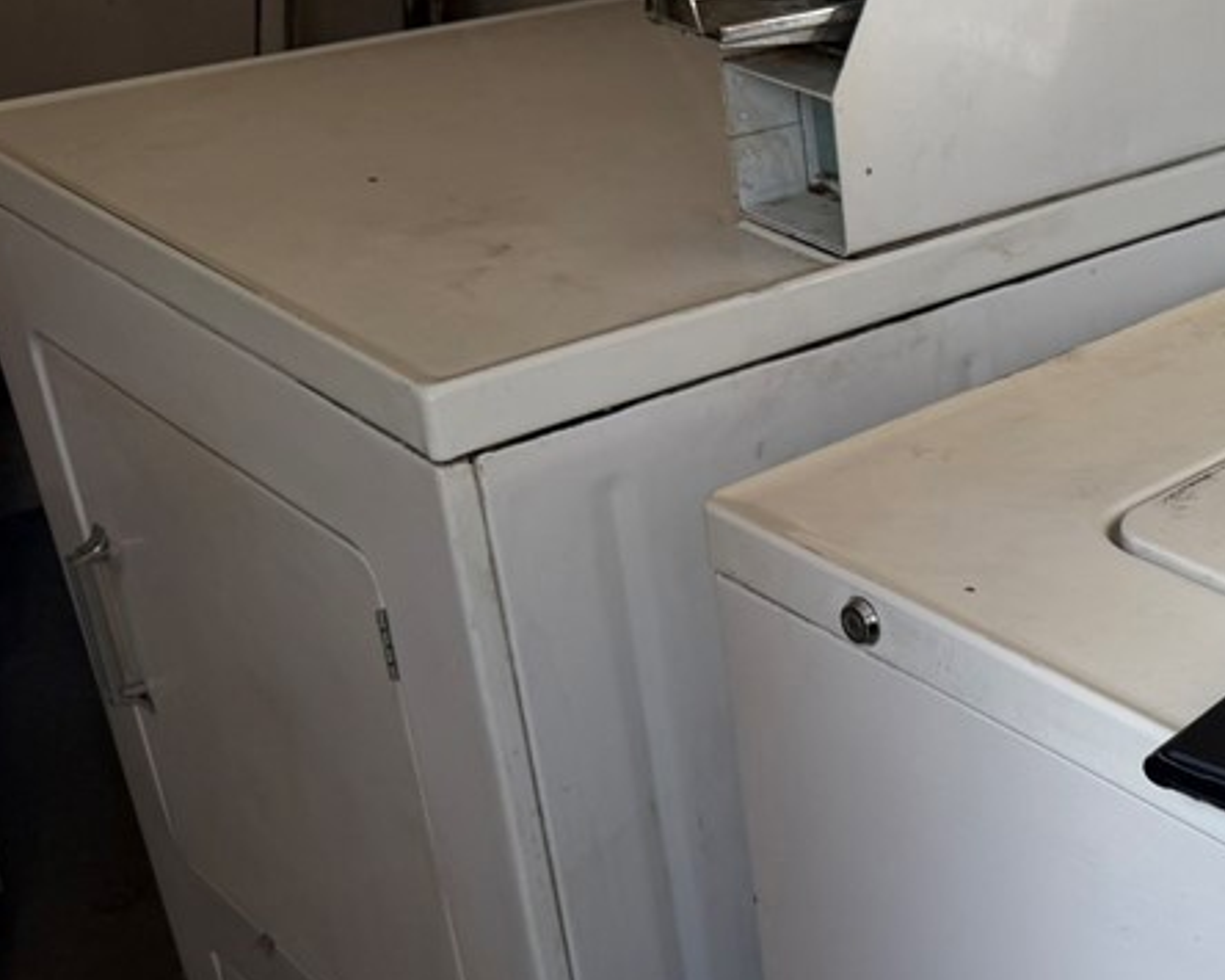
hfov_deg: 30.7
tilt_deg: -25.1
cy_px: 508
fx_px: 1957
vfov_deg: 28.1
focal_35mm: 54
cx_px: 1380
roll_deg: -0.8
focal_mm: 6.76
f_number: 1.78
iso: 80
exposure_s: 1/251
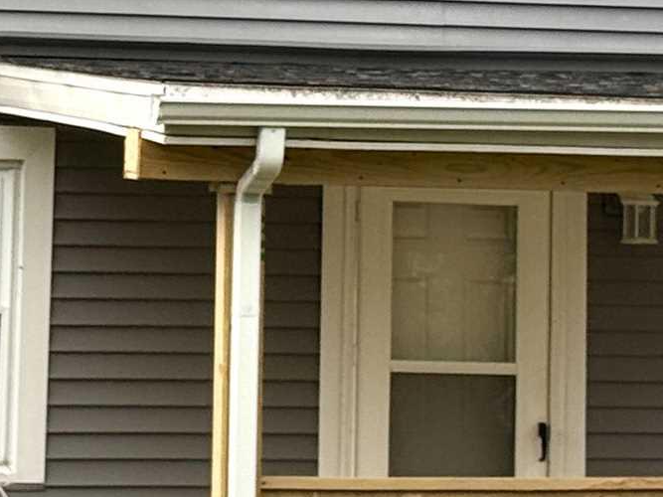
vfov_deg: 6.7
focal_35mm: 221
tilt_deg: +5.6
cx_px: 377
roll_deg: +0.0
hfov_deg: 9.0
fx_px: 4232
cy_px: -82
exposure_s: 1/1869
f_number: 1.78
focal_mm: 6.76
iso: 64
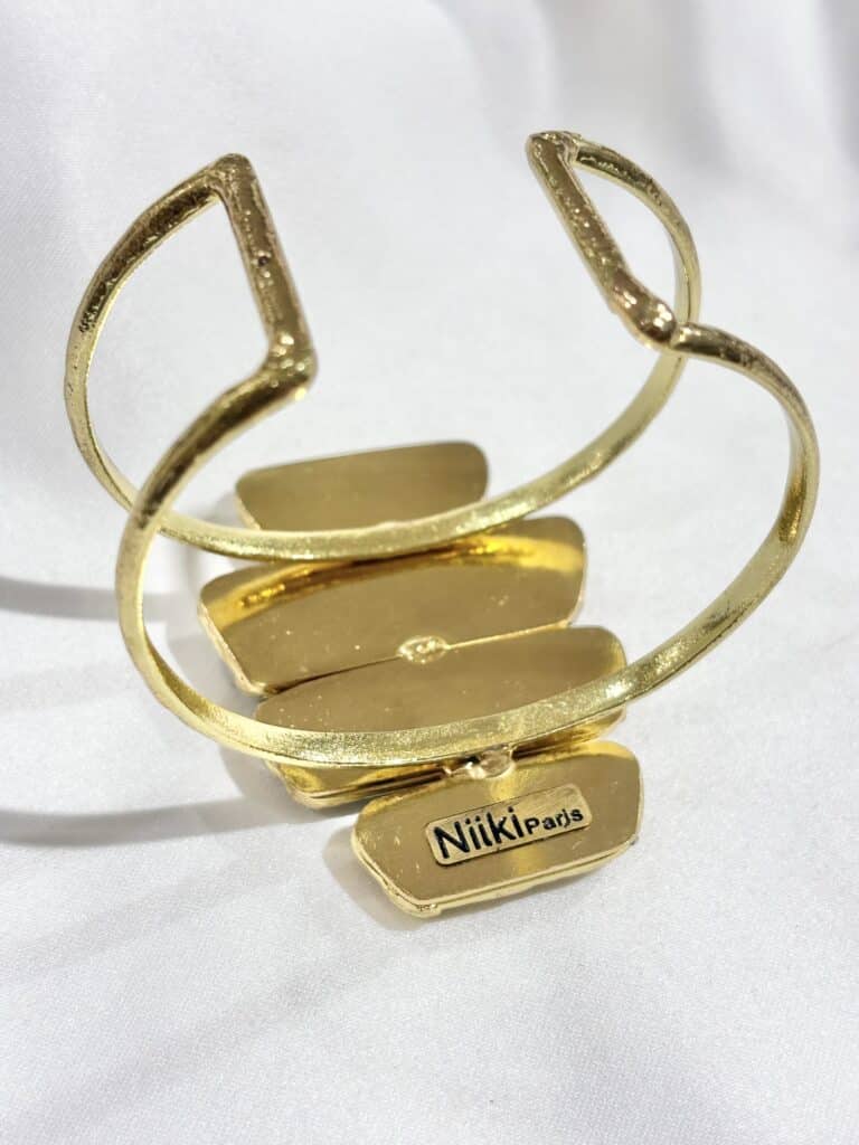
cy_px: 572
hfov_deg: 28.0
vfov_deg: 36.8
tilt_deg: -43.0
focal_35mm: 52
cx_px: 430
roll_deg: +4.5
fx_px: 1721
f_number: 1.6
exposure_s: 1/185
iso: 32
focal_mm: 5.96
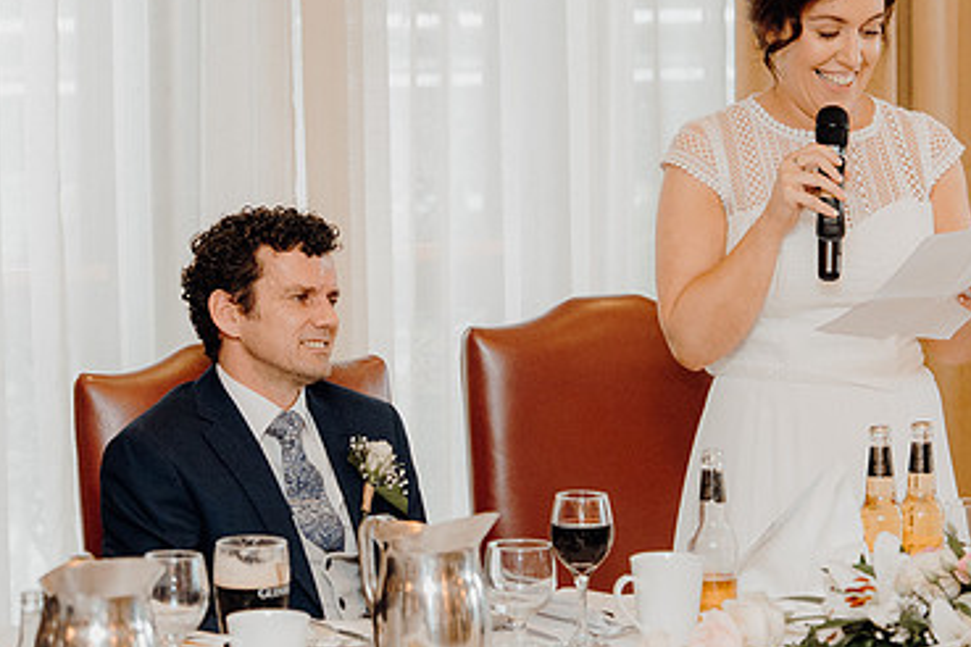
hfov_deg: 12.4
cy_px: 238
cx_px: 732
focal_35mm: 165
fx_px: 4450
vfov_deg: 8.3
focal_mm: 70
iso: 1250
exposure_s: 1/200
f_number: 2.8
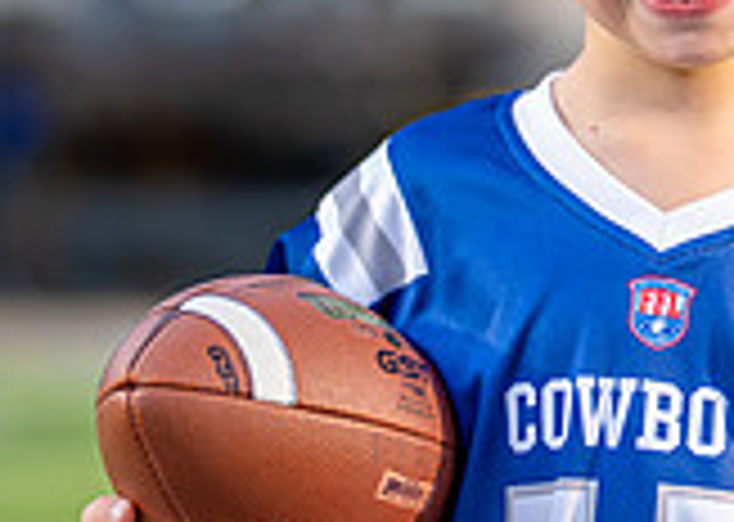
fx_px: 4685
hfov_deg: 8.9
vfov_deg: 6.4
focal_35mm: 225
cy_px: 165
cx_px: 667
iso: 125
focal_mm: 50
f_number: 1.2
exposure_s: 1/2500
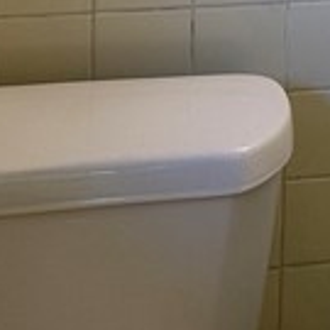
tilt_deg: -12.3
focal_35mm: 161
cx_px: 496
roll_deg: -1.7
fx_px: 1736
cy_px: -166
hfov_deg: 10.5
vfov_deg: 10.5
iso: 100
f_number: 1.78
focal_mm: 6.86
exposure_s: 1/120
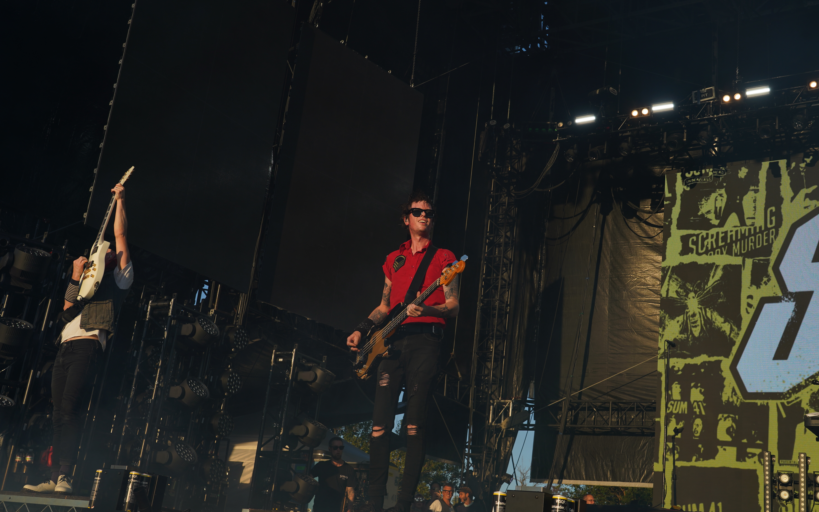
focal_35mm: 43
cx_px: 410
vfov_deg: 29.9
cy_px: 240
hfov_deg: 46.2
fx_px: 960
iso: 100
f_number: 8
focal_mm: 42
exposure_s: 1/200
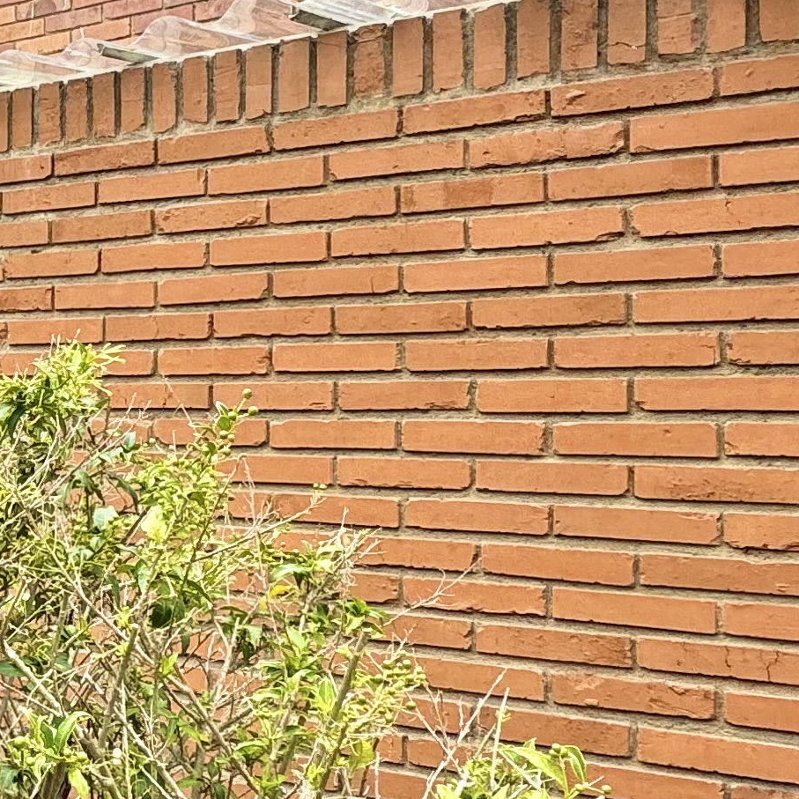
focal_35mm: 55
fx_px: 1436
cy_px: 391
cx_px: -300
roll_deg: +1.1
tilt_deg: +1.1
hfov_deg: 25.6
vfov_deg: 31.1
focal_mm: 2.22
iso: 50
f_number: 2.2
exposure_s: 1/587
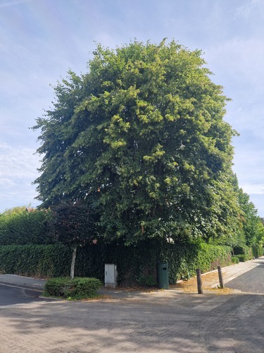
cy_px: 176
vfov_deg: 73.9
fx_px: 234
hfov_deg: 58.9
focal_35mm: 23
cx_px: 132
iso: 50
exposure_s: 1/774
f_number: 1.8
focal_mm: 5.4
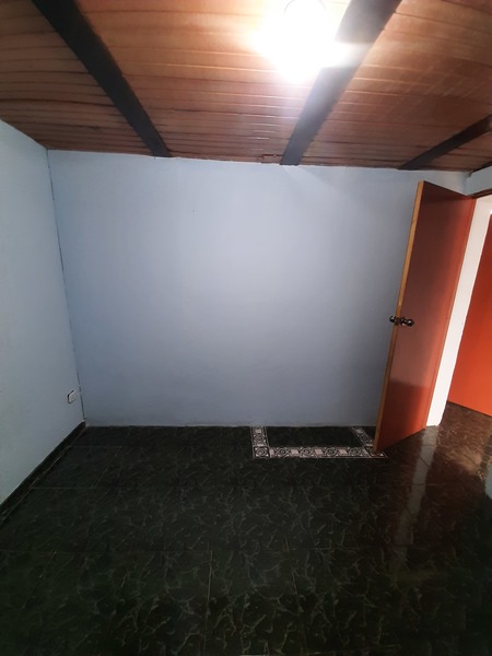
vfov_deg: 106.2
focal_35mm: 13
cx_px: 246
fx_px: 246
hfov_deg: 89.9
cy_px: 328
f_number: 2.2
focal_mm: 1.42
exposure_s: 1/24
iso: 250
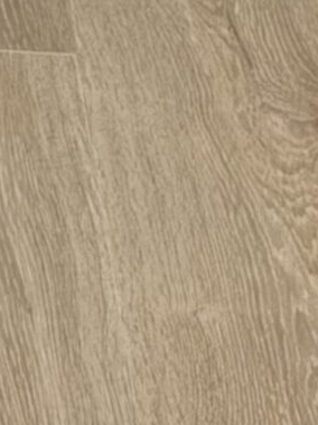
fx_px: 3971
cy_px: -817
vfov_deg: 5.7
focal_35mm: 324
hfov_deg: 4.5
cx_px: -292
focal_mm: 6.76
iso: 64
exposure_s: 1/100
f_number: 1.78
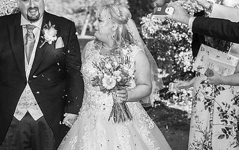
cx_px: 105
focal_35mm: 79
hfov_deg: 26.1
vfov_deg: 16.5
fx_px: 515
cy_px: 70
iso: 200
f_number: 2.8
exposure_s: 1/1000
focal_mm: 50
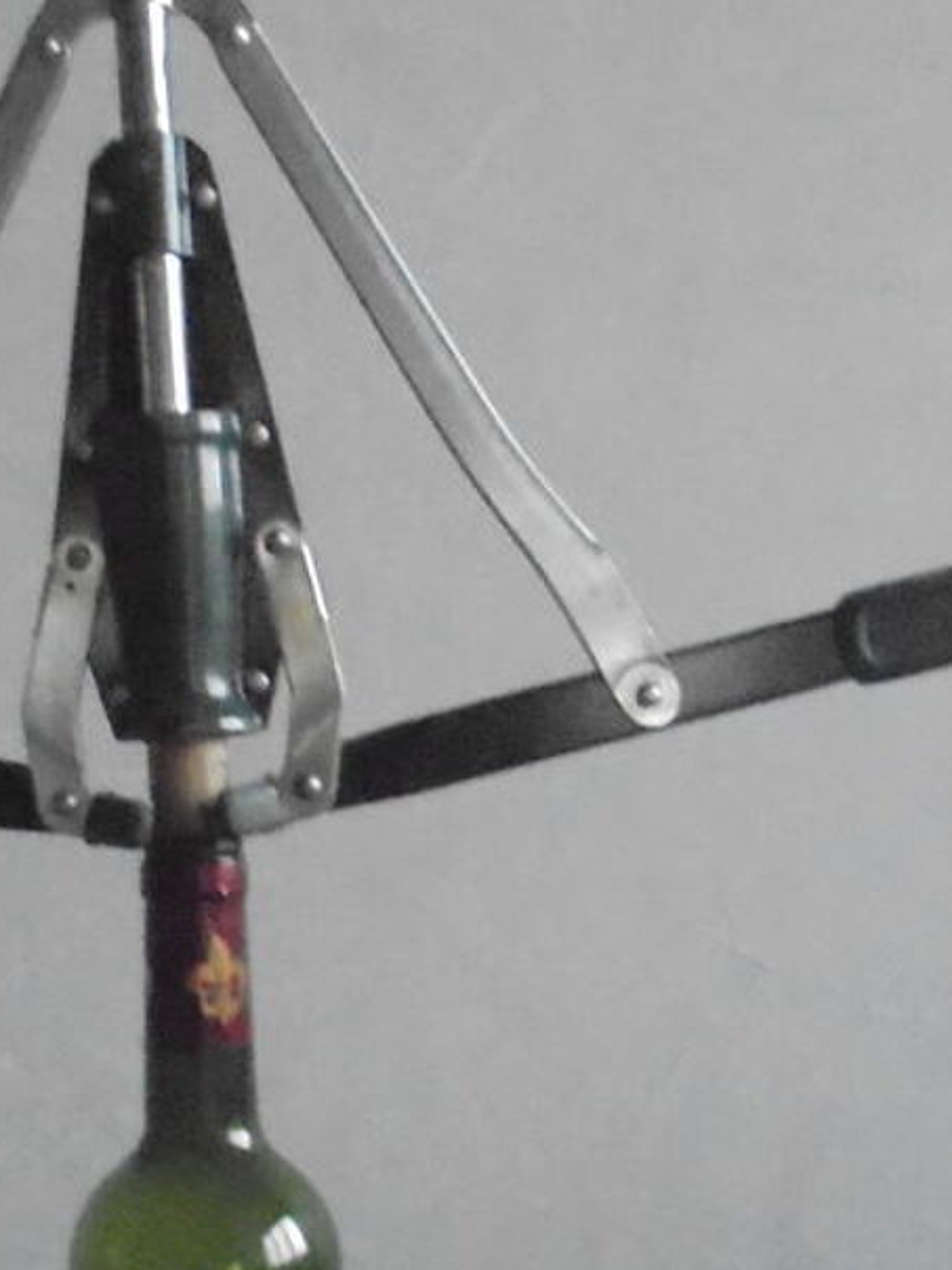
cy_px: 947
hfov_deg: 22.7
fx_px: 2347
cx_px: 250
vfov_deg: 29.8
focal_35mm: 64
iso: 1600
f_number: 3.7
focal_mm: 5.3
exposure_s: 1/40
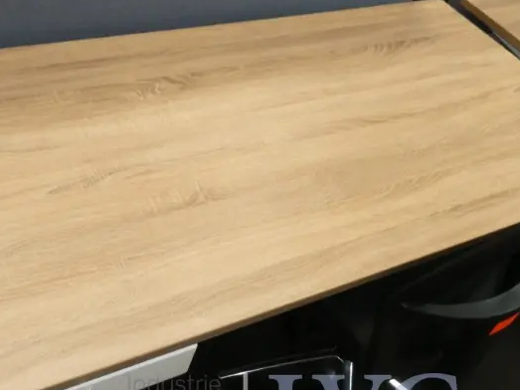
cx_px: 158
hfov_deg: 39.8
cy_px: 145
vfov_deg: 30.7
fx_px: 706
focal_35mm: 47
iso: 250
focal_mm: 4.3
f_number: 3.3
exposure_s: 1/60
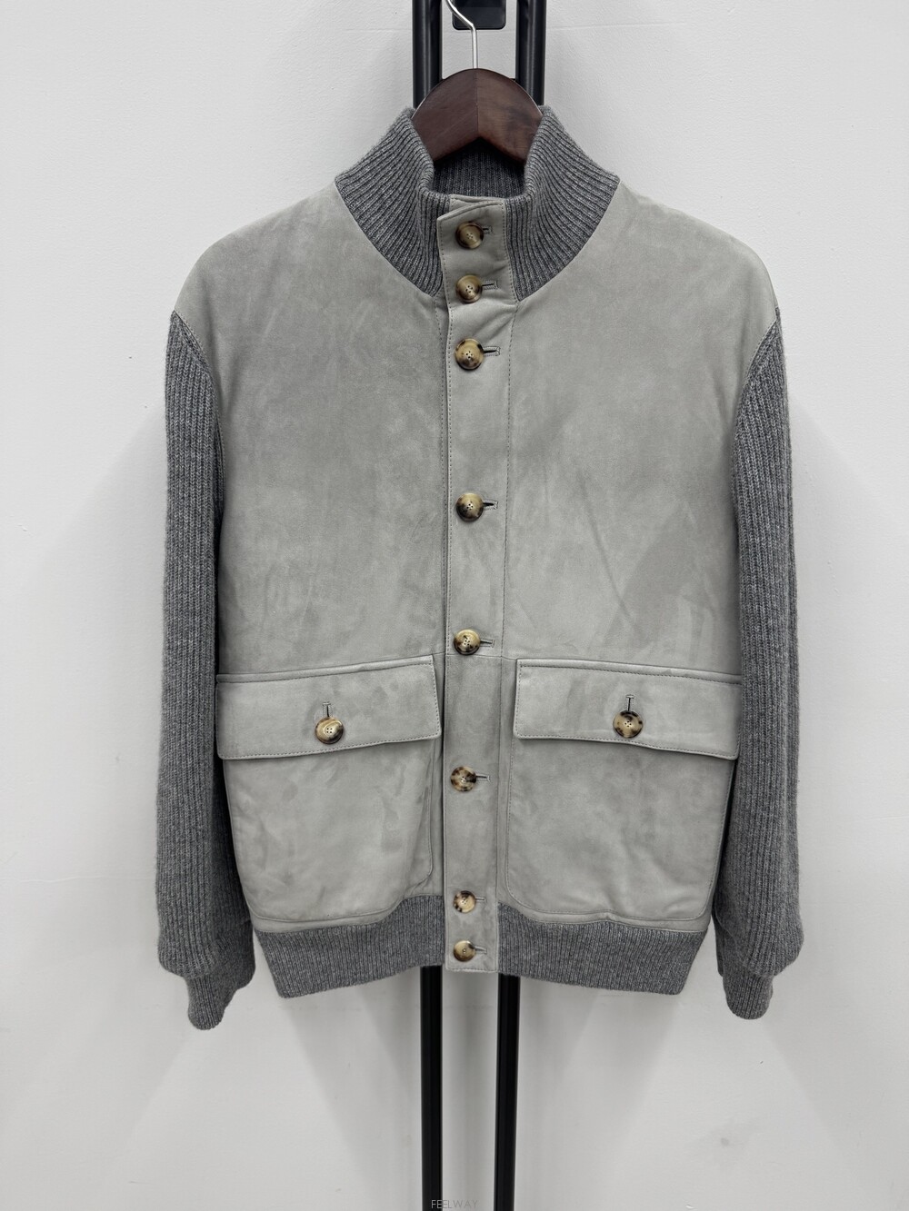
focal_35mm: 24
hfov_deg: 56.8
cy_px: 606
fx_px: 840
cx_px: 454
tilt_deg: -14.4
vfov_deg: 71.6
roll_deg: +0.3
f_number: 1.78
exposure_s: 1/60
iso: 125
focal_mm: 6.76
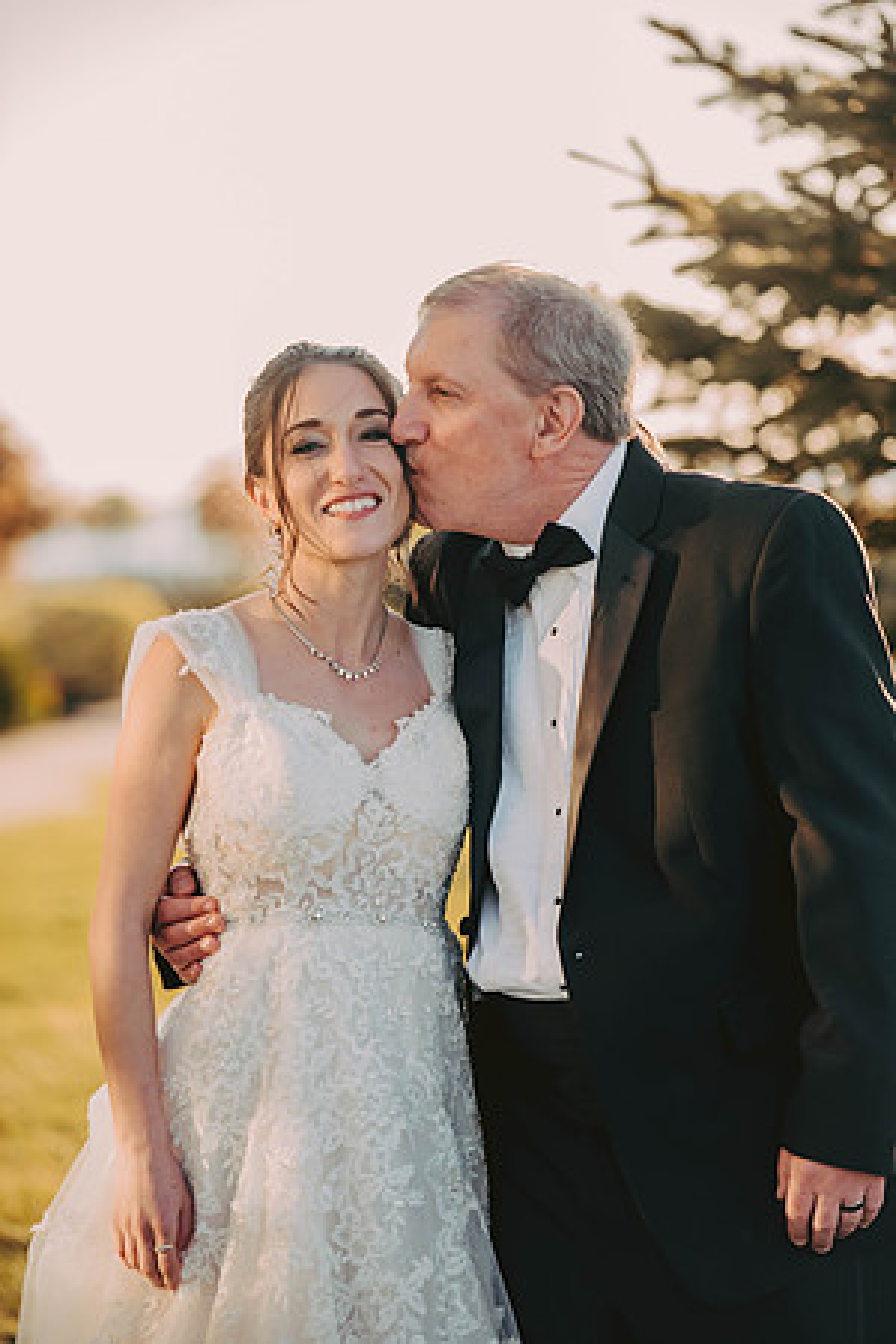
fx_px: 5040
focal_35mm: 135
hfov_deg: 10.2
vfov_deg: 15.2
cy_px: 672
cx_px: 448
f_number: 2.8
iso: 800
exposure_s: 1/2500
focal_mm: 135
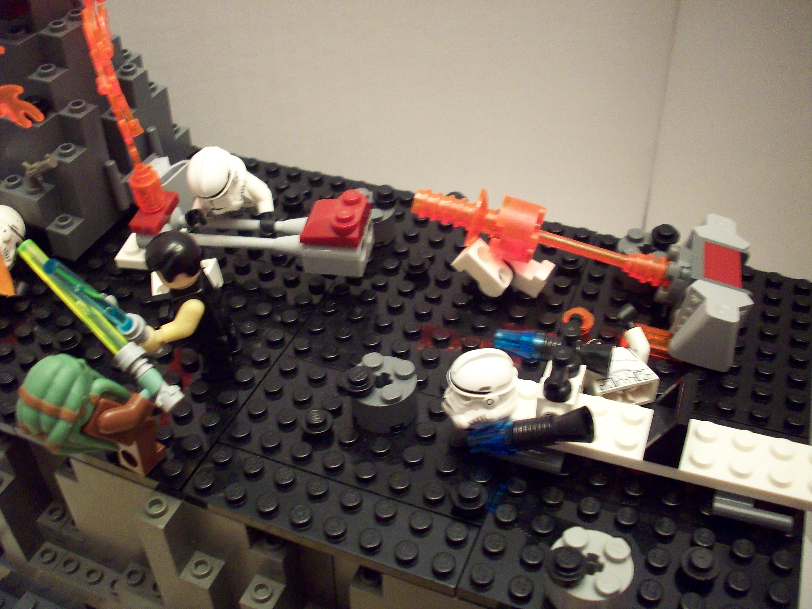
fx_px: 868
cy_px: 304
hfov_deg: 50.1
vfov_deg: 38.7
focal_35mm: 37
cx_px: 406
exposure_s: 1/8
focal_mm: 6.2
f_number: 2.8
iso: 200
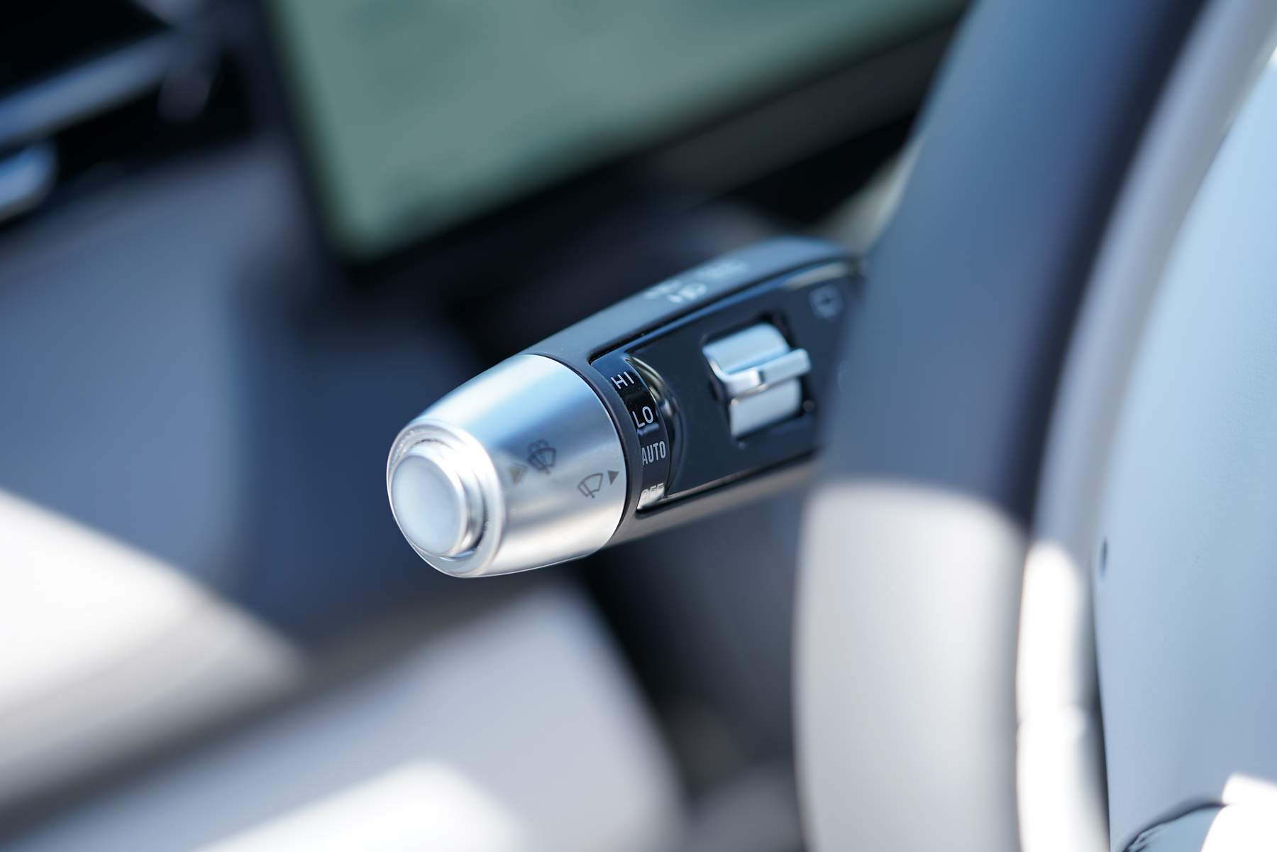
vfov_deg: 15.2
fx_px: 3192
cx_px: 638
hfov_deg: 22.6
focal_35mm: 90
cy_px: 426
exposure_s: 1/160
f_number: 2.8
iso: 100
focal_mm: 90
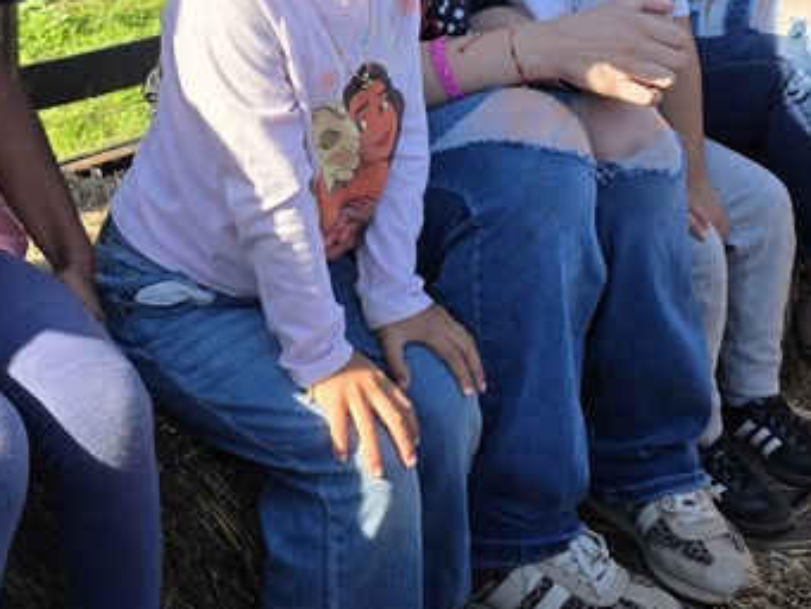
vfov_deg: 19.9
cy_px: -136
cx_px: 369
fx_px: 1617
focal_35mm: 69
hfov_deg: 28.1
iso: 80
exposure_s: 1/2679
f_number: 1.7
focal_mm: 6.3
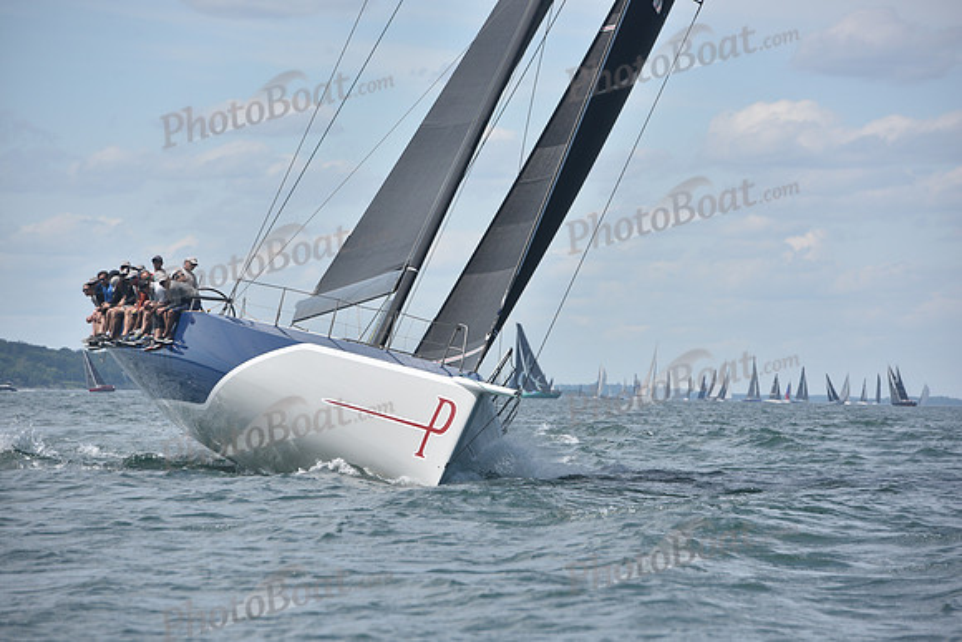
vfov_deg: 6.9
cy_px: 321
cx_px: 481
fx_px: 5345
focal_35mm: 200
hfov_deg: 10.3
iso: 320
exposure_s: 1/800
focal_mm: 200
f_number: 8
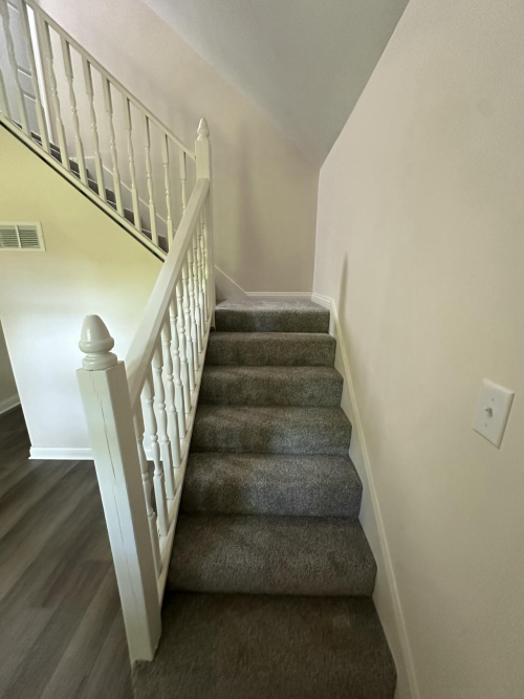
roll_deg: -1.8
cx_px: 262
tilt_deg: -15.1
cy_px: 350
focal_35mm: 14
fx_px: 283
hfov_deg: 85.7
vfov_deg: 102.1
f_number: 2.2
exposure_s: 1/60
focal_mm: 2.22
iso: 1000
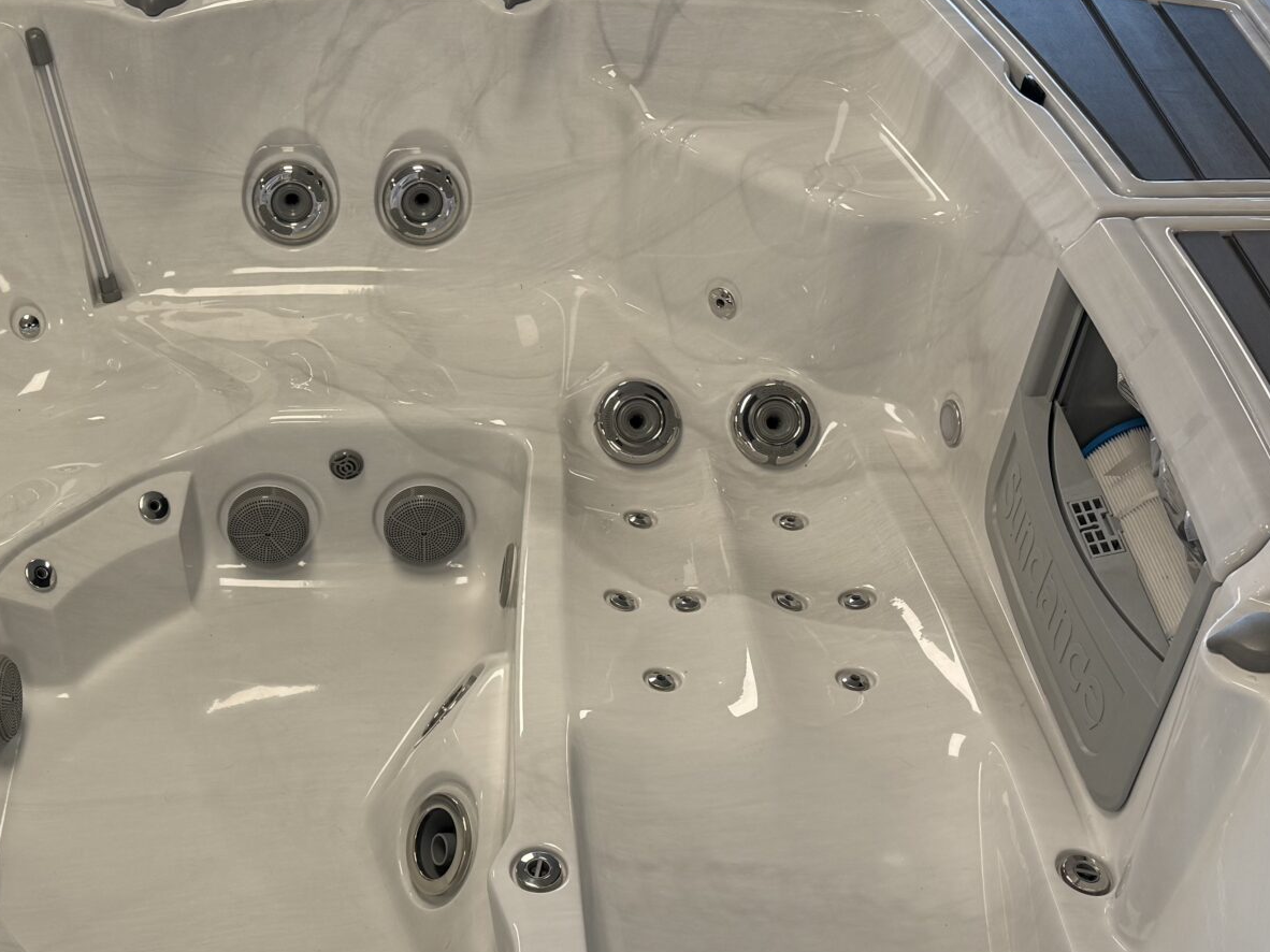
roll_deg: +0.0
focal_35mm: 52
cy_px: 504
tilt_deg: -39.3
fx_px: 1907
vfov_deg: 28.0
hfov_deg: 36.4
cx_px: 400
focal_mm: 6.76
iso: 100
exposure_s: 1/120
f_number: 1.78
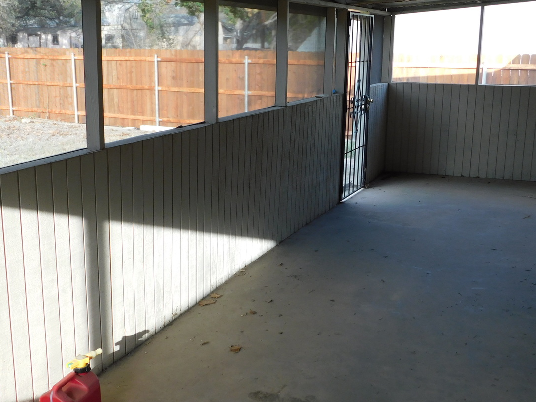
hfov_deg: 46.6
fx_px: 619
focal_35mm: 40
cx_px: 228
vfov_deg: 35.9
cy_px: 184
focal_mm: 5.3
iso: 125
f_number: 3.2
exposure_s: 1/80
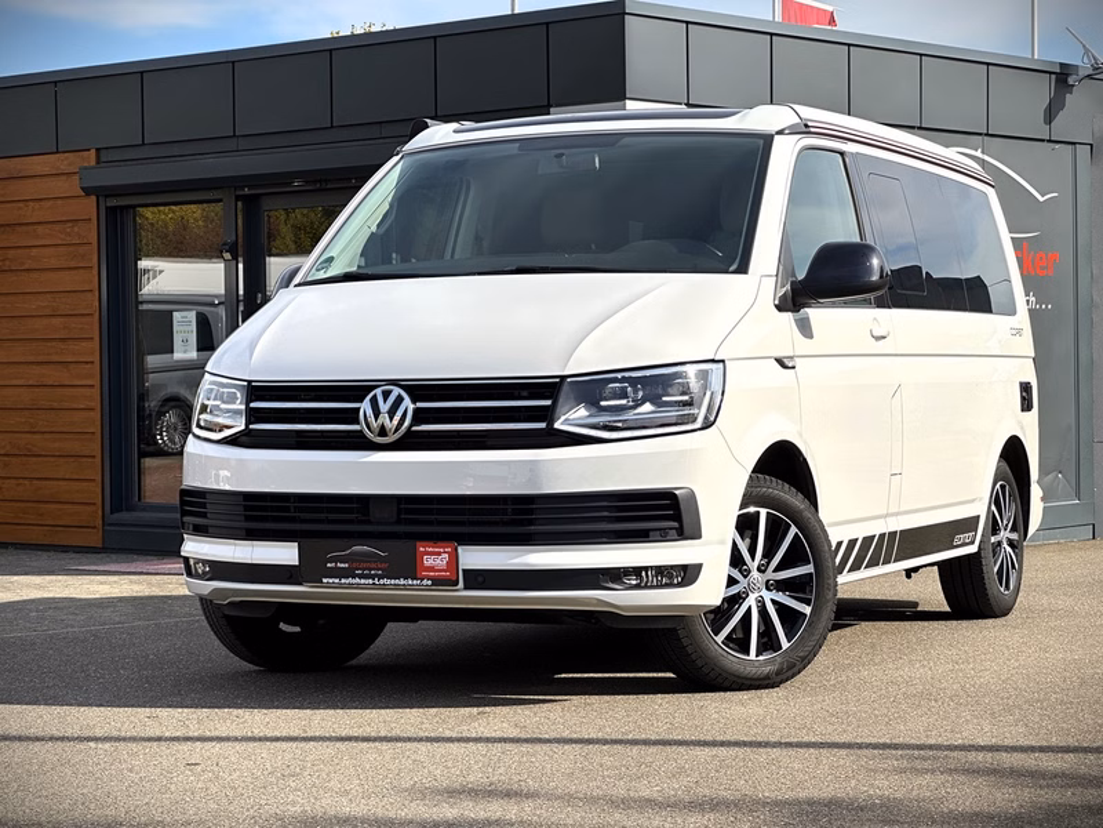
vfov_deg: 19.1
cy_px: 414
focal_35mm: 77
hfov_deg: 25.3
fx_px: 2454
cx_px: 552
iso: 32
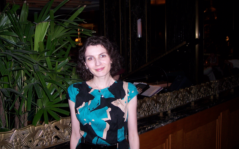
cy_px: 66
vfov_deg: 30.5
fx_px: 274
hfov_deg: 47.2
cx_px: 121
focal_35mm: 42
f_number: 2.8
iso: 100
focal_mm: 8
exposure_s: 1/60
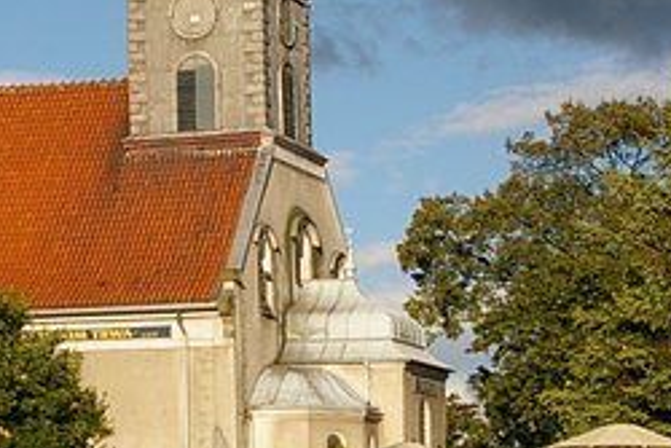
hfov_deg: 14.5
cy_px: 245
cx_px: 231
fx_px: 2630
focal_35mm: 141
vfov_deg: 9.7
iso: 200
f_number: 8
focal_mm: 23
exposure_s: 1/180
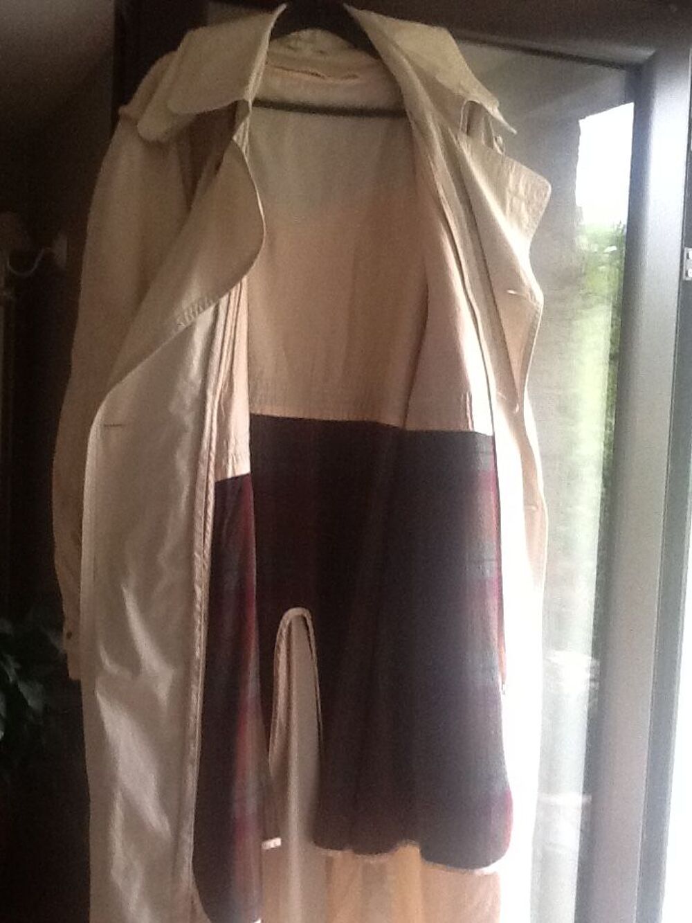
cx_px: 346
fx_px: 1173
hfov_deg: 32.9
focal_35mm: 44
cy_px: 462
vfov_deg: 42.9
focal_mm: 2.03
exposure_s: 1/30
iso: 160
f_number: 2.4
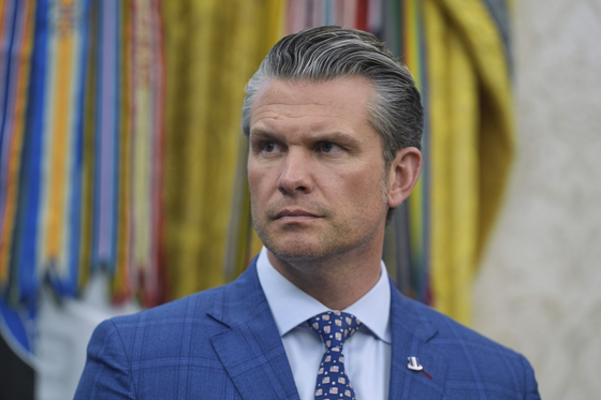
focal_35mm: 194
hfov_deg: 10.6
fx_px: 3238
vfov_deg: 7.1
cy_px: 200
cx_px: 300
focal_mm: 194
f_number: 3.5
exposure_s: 1/250
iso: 2000
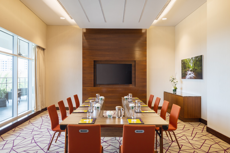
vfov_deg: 45.0
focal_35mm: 29
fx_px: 185
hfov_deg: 63.7
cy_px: 76
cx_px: 115
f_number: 11
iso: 125
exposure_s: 1/1.67
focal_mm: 29
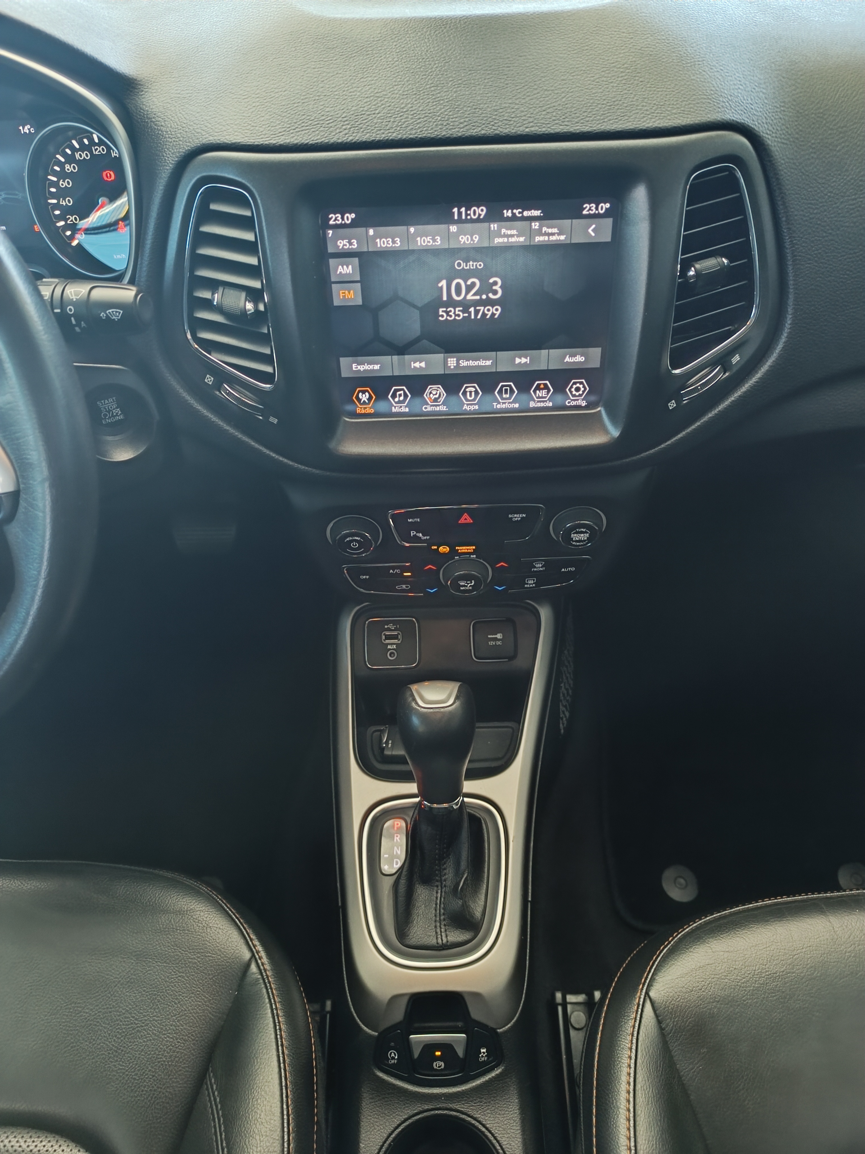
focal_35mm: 24
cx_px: 432
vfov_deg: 71.6
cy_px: 577
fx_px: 800
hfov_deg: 56.8
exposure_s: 1/60
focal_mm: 6.14
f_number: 1.65
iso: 1172
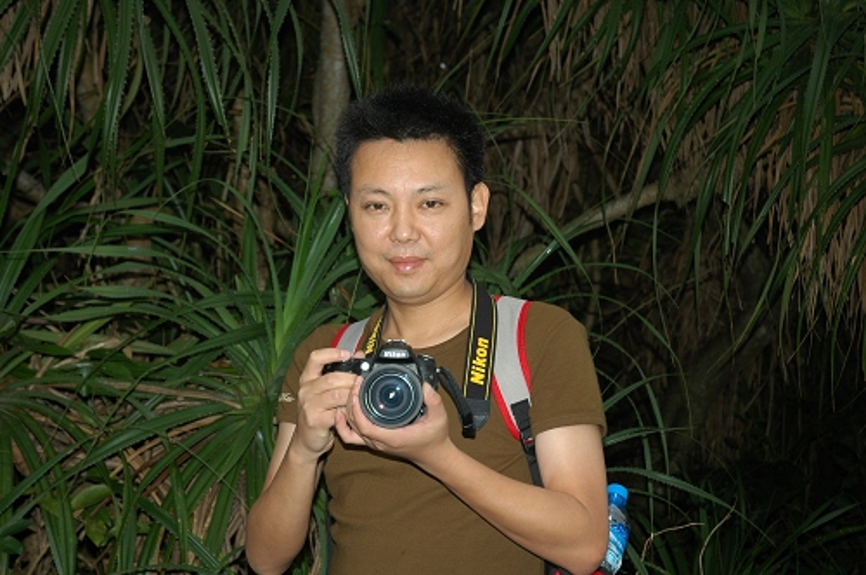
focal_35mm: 66
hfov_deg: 30.5
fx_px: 1586
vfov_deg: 20.6
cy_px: 288
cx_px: 433
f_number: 4.5
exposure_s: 1/160
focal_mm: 44
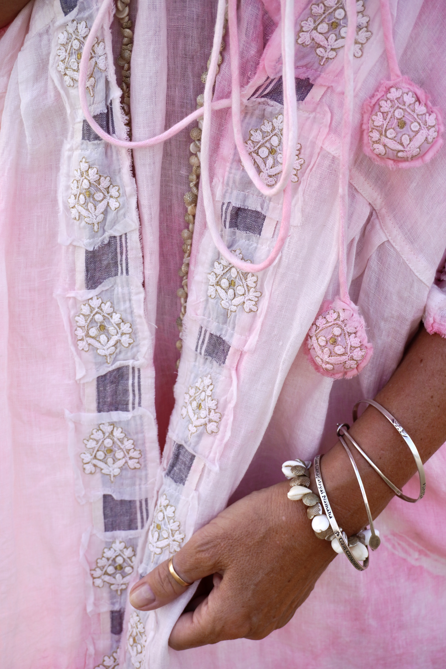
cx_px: 223
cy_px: 334
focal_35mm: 68
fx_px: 1254
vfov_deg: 29.9
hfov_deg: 20.2
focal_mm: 45
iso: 125
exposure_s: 1/160
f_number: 5.6
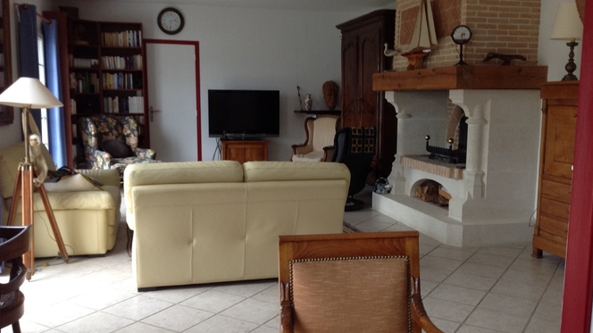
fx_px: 613
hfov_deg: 51.6
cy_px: 175
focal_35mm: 39
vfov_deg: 30.4
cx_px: 296
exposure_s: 1/15
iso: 100
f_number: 2.4
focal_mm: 4.28
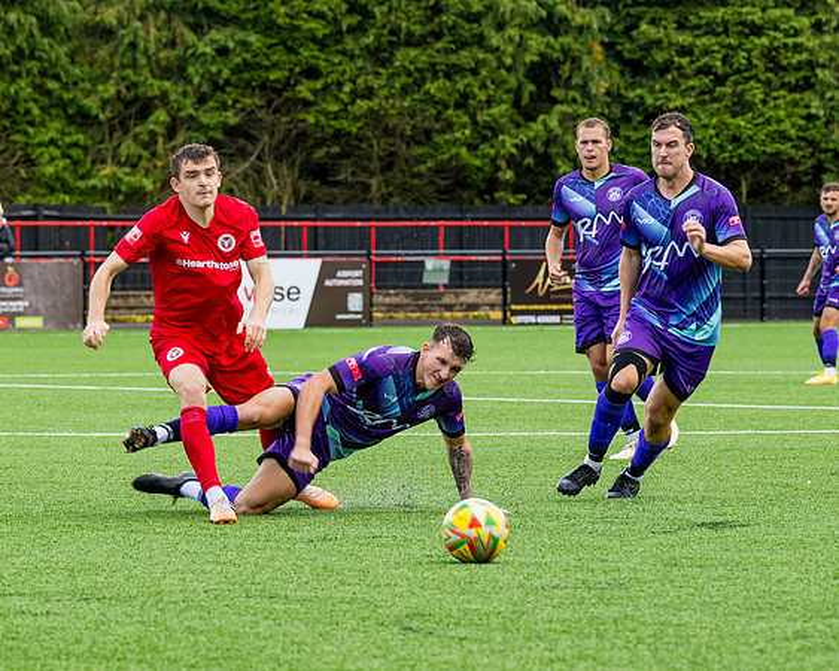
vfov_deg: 6.7
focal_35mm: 231
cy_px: 440
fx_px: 5726
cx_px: 290
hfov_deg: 8.4
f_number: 5
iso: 200
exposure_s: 1/400
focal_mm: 125
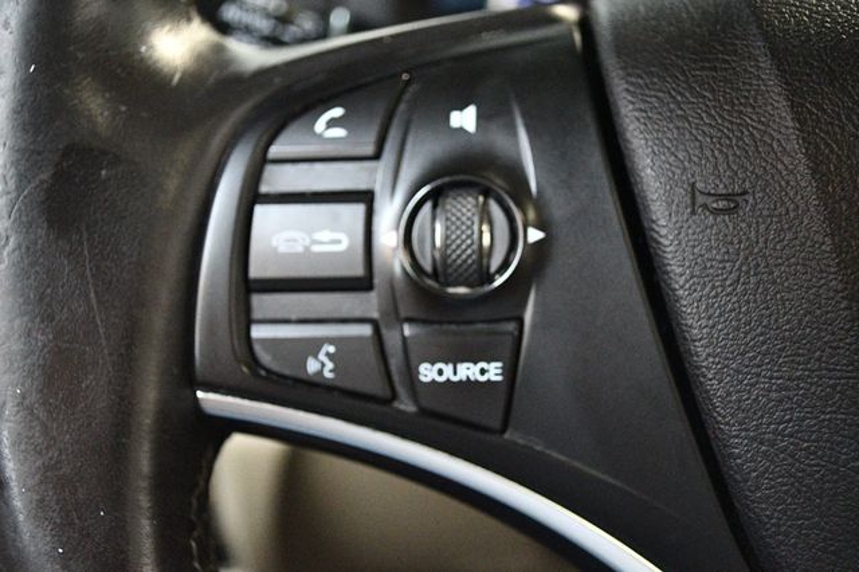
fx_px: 1145
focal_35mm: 48
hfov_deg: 41.1
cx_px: 430
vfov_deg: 28.0
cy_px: 286
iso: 9000
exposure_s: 1/60
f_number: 4.8
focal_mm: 32
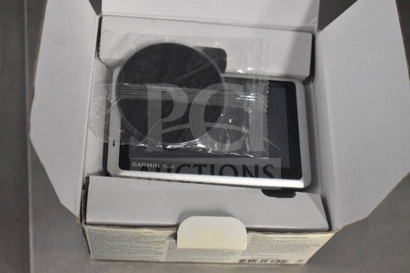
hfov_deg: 36.9
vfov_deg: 25.1
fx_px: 615
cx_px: 205
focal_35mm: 54
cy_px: 136
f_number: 4.8
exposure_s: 1/60
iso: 5600
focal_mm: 36
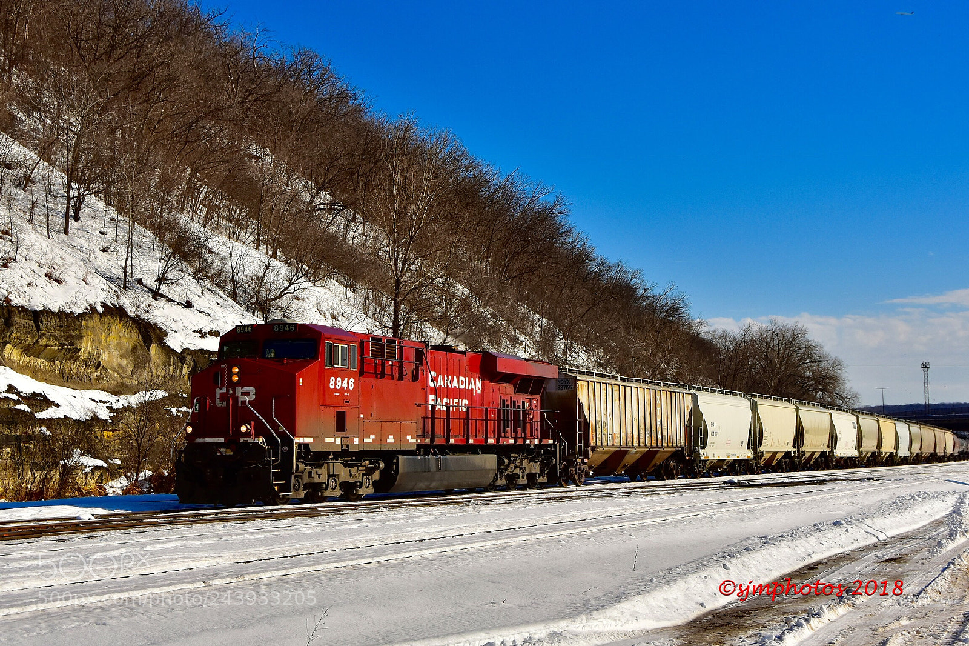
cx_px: 484
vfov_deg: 28.9
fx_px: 1251
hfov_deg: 42.3
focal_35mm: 46
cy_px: 323
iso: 280
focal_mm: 31
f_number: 10
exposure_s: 1/1250
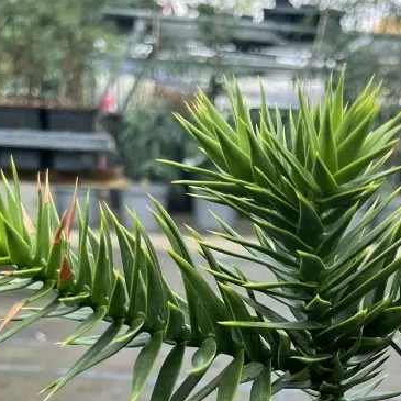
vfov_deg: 22.6
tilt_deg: -20.8
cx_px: 274
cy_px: 522
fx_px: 891
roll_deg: -4.9
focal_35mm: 68
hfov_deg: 25.2
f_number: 1.6
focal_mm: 5.1
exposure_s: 1/172
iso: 40
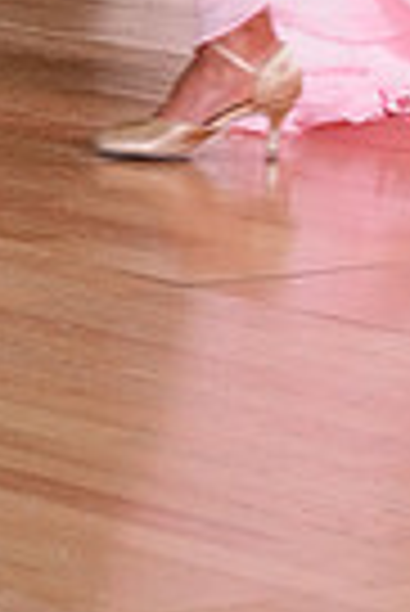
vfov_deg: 5.4
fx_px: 6304
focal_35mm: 370
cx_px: 128
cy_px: -639
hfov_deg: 3.7
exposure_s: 1/200
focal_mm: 87
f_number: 6.3
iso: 3200
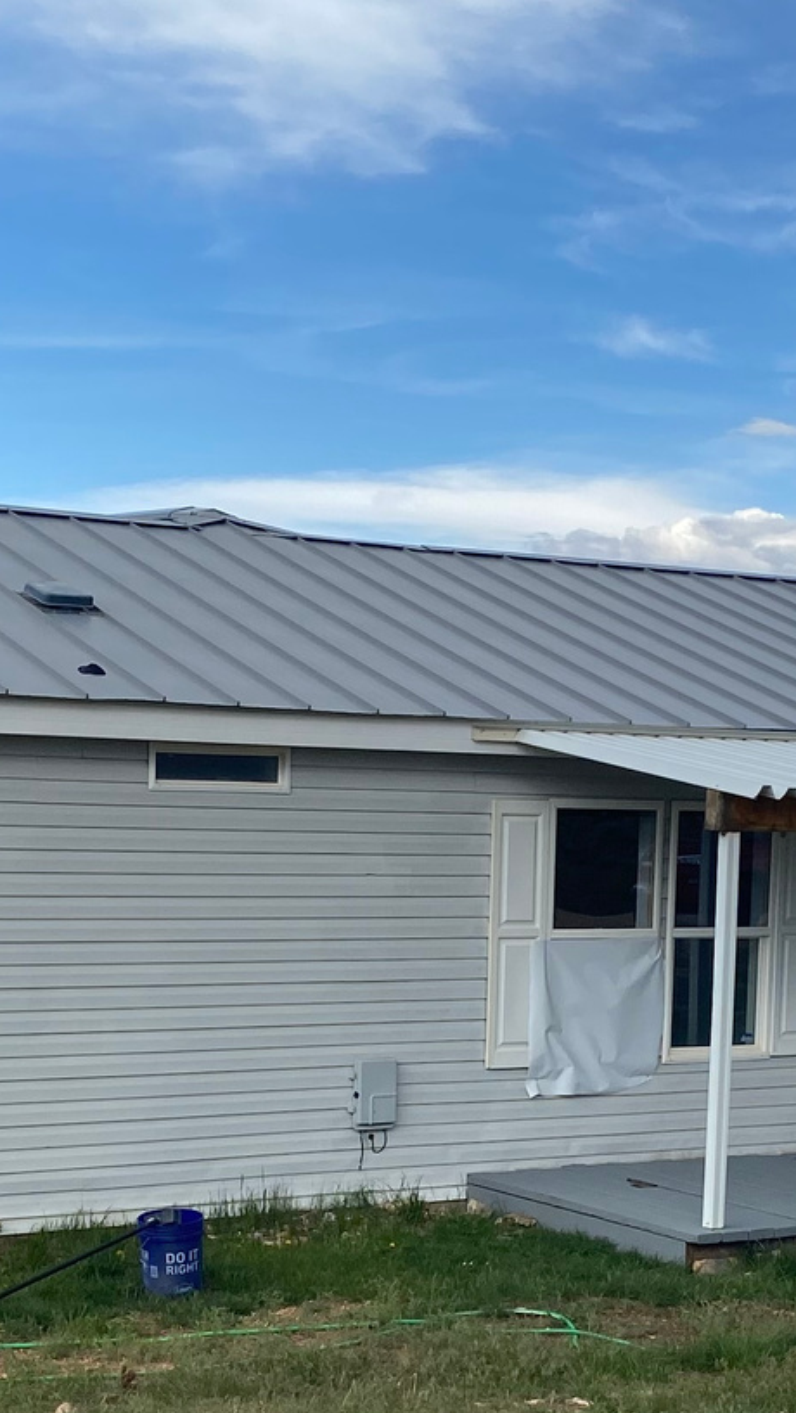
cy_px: 982
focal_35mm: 71
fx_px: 2662
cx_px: 594
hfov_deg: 16.9
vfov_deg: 29.5
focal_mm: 4.25
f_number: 1.8
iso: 32
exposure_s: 1/2222
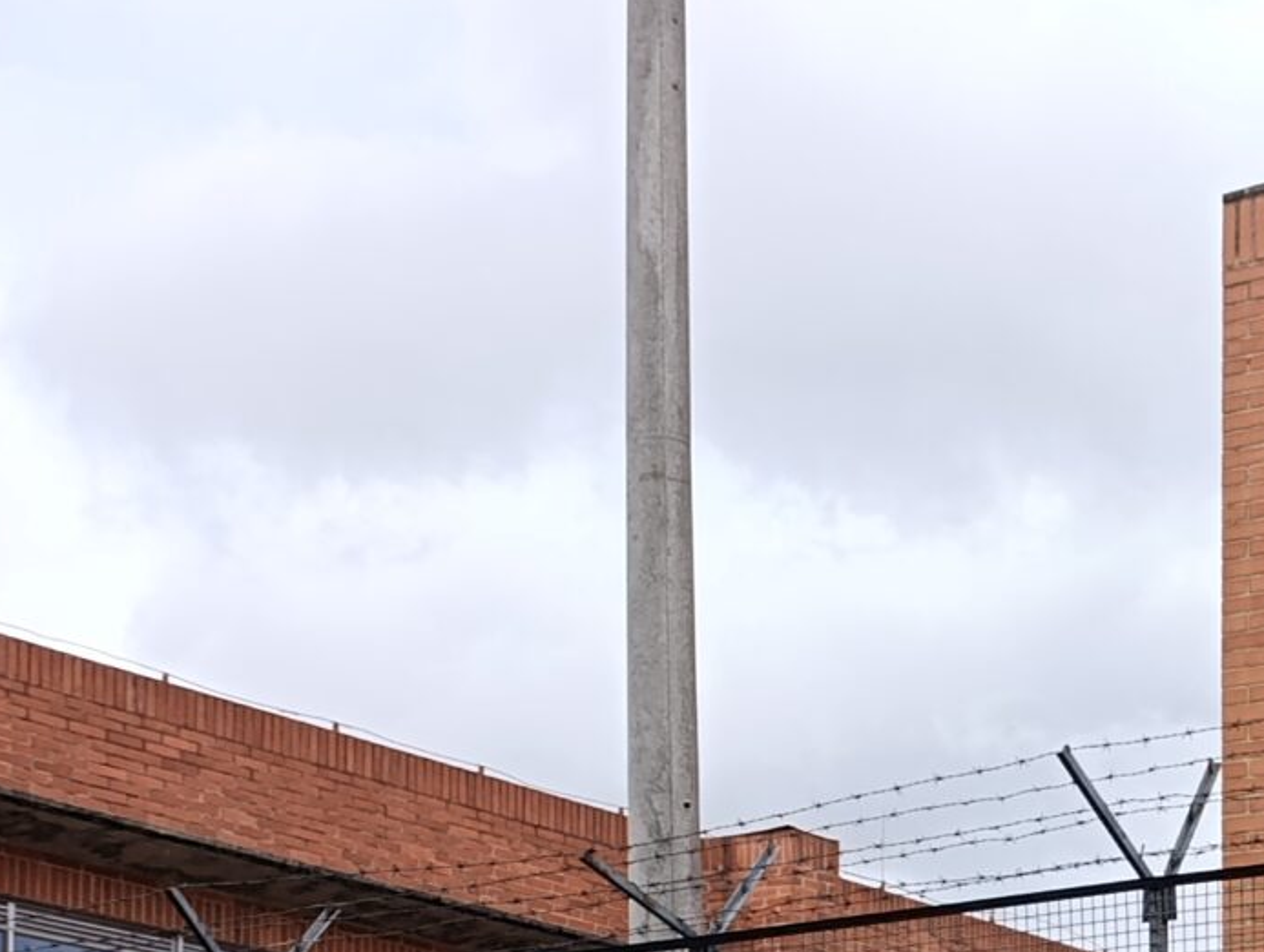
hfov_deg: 20.8
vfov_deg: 15.9
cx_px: 1673
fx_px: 3109
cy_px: 1455
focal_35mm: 85
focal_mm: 6.14
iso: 50
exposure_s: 1/417
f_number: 1.6
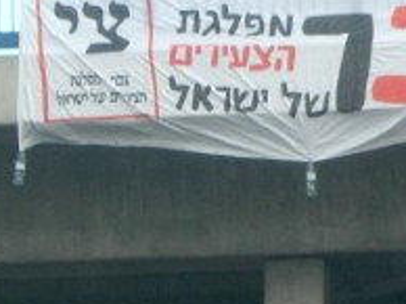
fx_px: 3280
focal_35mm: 280
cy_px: 124
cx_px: 439
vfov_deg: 5.3
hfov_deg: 7.0
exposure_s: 1/53.8
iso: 64
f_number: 8.2
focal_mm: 23.4
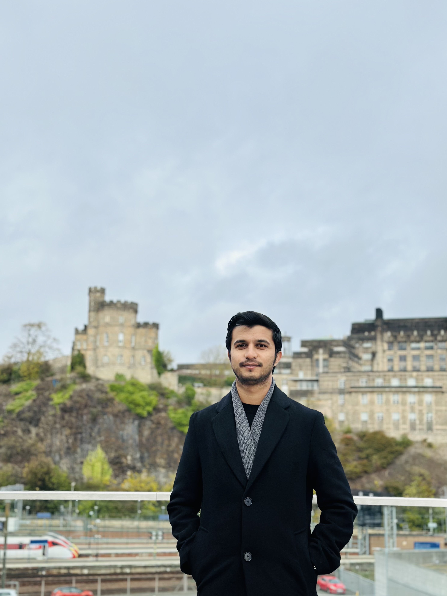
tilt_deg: +9.7
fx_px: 844
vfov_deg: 38.9
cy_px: 299
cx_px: 223
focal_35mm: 49
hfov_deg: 29.7
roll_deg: -1.1
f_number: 1.78
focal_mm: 6.86
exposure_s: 1/5263
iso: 100
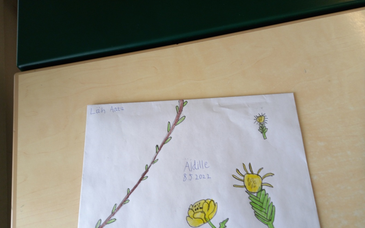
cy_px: 129
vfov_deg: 45.9
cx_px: 185
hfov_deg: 68.4
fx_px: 269
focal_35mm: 27
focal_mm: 4.6
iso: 64
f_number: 2
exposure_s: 1/60
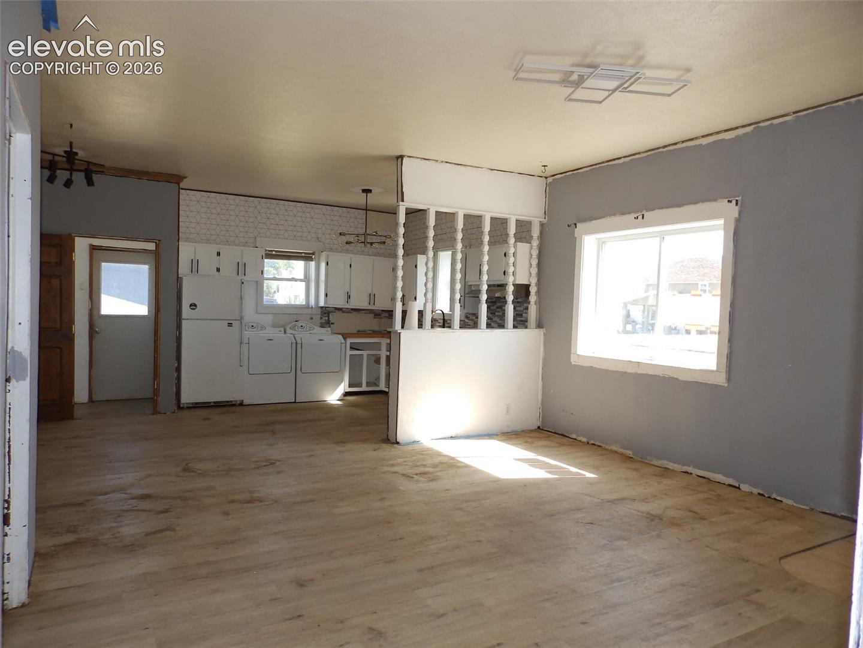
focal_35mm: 22
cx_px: 432
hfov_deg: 76.4
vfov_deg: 61.1
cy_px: 324
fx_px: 548
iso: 80
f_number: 3.4
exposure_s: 1/80
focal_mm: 4
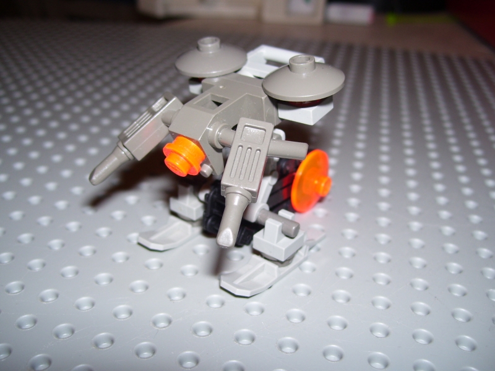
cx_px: 248
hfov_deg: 50.1
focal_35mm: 37
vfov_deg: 38.7
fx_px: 529
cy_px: 186
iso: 80
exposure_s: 1/60
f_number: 2.7
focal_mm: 6
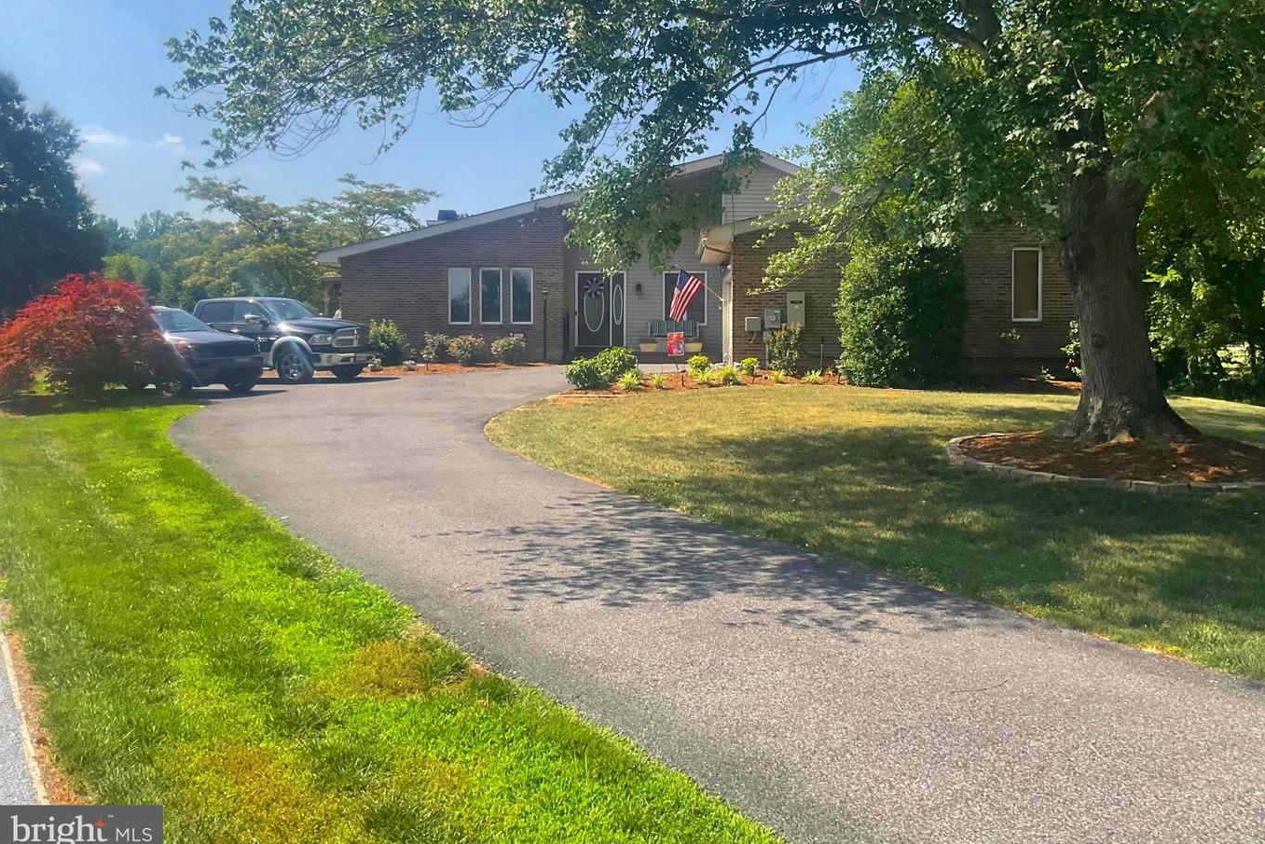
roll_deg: +0.3
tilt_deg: -0.6
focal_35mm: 32
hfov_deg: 58.7
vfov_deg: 41.0
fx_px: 1124
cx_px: 670
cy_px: 355
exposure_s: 1/944
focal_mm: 3
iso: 16
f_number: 1.8
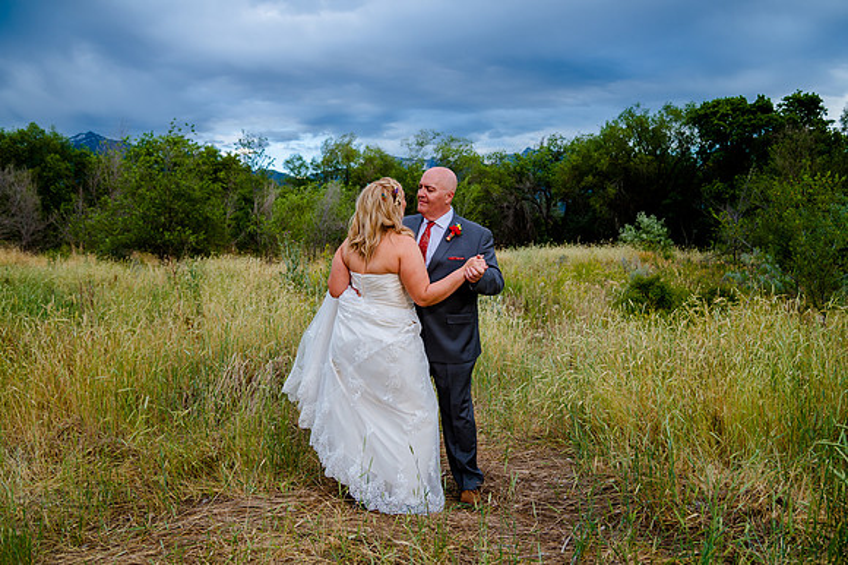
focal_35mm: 28
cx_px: 438
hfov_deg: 64.9
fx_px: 666
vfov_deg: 45.9
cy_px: 281
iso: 125
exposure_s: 1/250
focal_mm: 24
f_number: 4
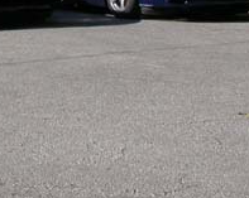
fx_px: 1111
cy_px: -93
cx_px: -78
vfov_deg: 9.9
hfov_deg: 12.4
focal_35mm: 151
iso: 100
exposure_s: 1/296
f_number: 7.5
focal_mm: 7.85
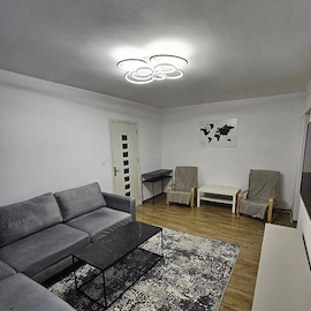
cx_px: 172
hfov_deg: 83.7
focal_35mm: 17
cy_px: 177
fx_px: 173
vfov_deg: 83.5
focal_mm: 2.2
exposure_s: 1/101
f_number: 2.2
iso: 100
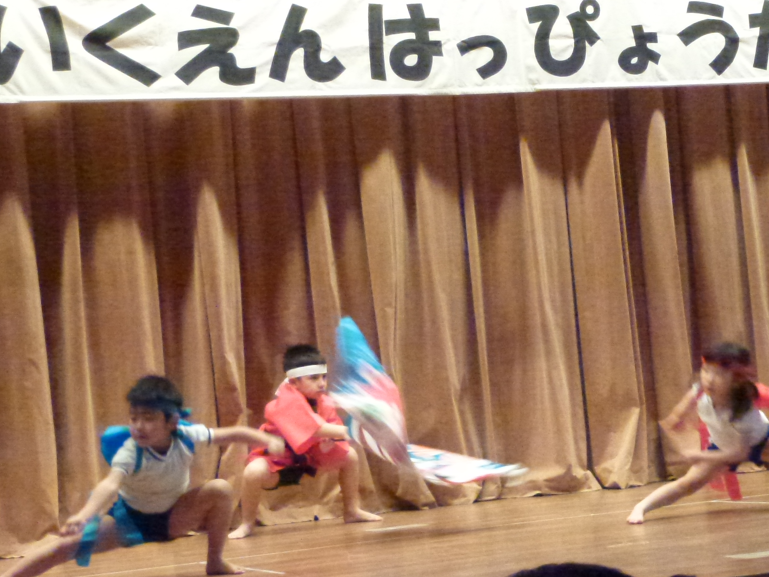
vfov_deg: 15.9
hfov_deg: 21.0
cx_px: 507
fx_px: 2066
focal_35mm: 93
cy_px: 396
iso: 1600
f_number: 4.6
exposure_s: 1/80
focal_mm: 11.7
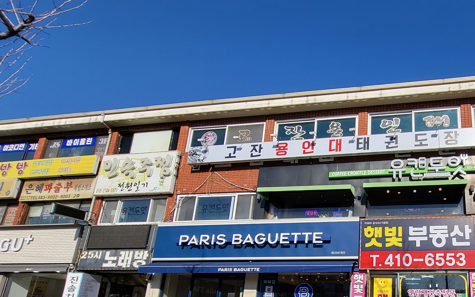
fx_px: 298
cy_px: 233
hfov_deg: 71.5
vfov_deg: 50.2
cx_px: 361
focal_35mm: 23
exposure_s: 1/1311
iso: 32
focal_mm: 1.74
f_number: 2.2
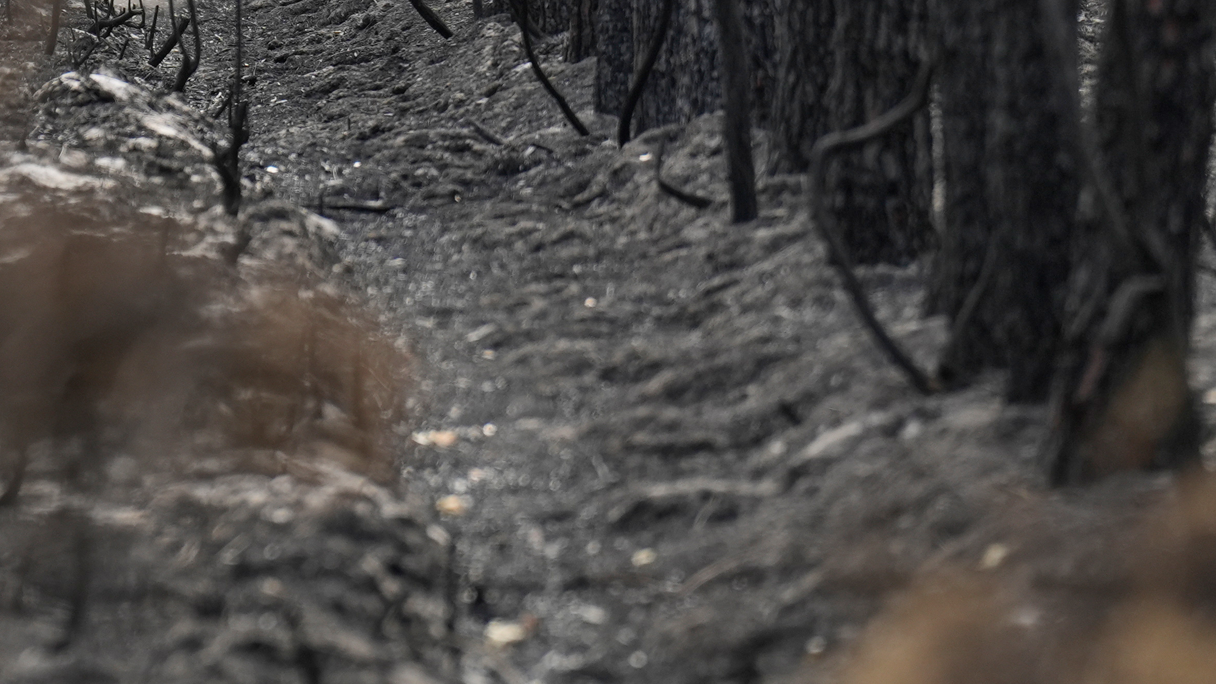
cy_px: -471
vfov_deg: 2.0
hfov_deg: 3.6
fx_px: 19215
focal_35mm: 596
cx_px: -6
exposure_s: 1/1250
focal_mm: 191
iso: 400
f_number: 4
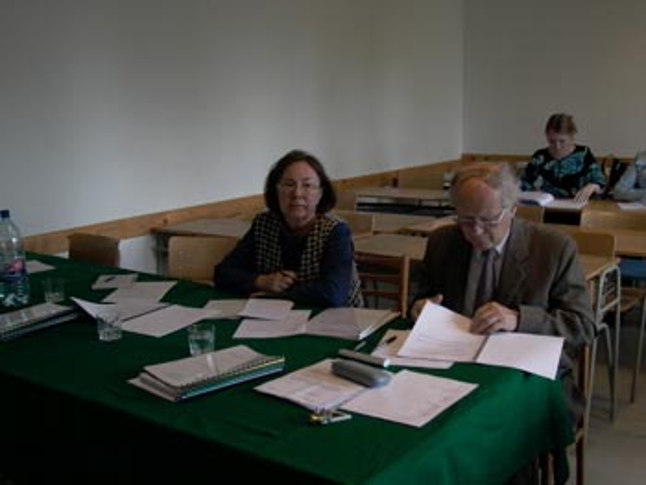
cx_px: 323
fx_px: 803
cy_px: 242
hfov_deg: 43.8
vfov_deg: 33.6
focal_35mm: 43
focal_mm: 8.89
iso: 100
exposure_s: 1/78.3
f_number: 2.16
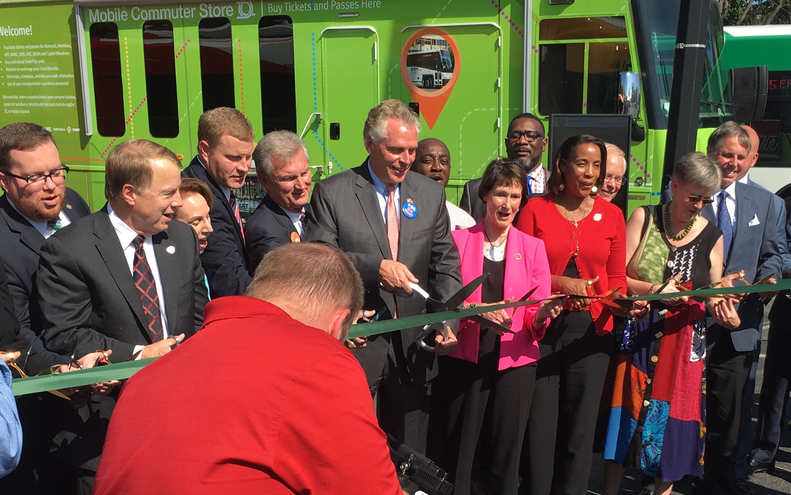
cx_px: 393
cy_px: 243
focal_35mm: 31
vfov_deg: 40.6
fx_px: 668
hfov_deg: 61.2
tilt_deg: -9.4
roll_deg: -3.2
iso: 25
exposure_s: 1/1166
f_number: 2.2
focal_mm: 4.15
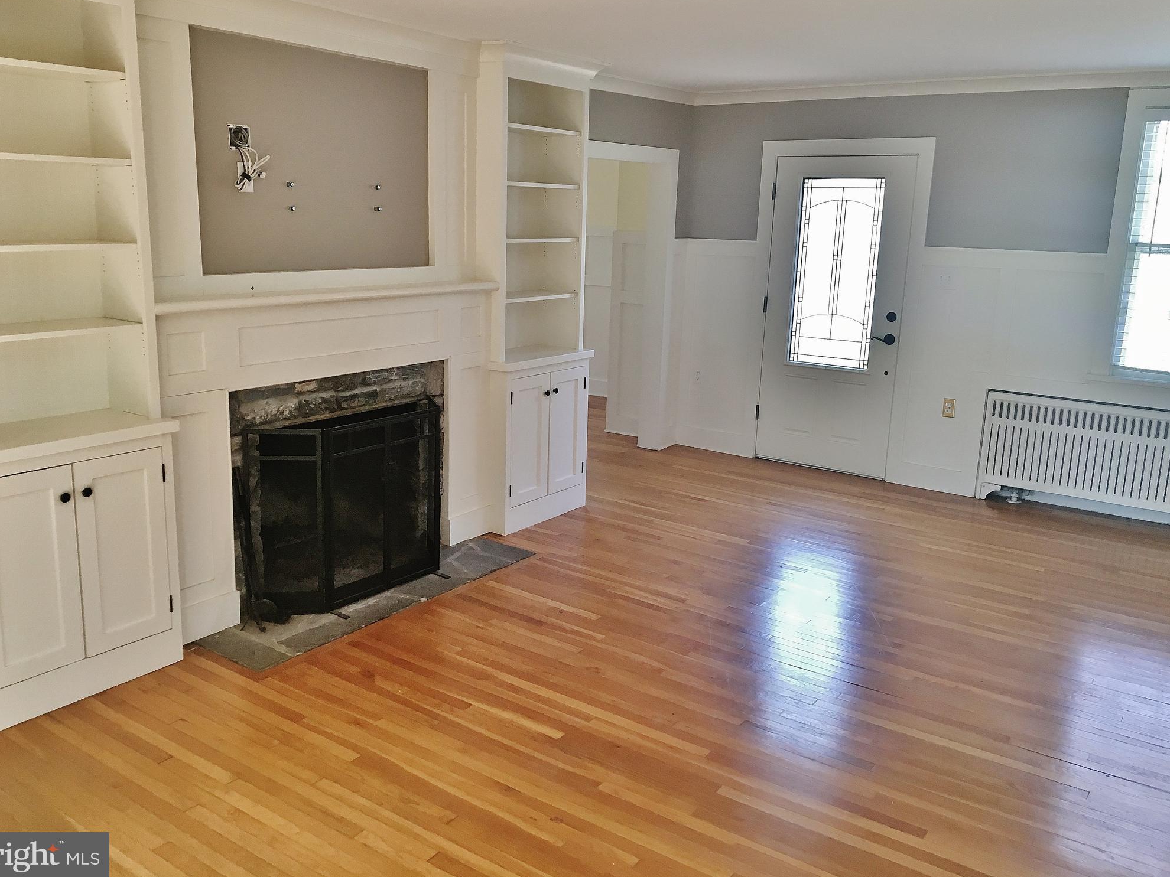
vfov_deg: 46.8
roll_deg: -1.5
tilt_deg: -10.6
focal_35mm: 30
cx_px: 567
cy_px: 427
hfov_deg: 60.0
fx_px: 1014
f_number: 2.2
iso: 25
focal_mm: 4.15
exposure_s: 1/30
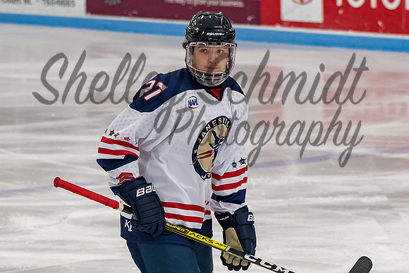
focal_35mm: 304
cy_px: 140
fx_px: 3451
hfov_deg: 6.8
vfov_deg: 4.5
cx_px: 205
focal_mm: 105
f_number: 3.2
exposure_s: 1/800
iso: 2500
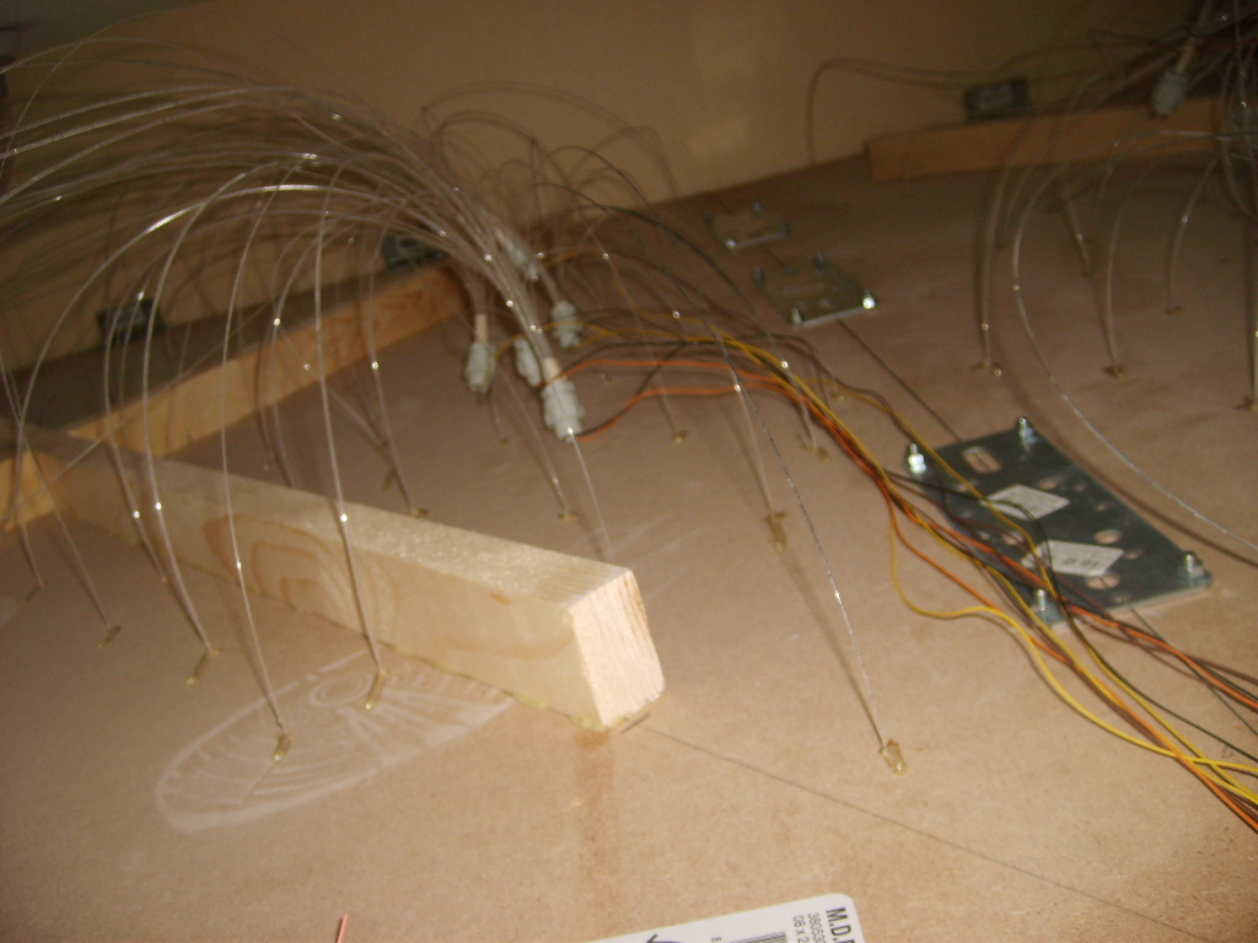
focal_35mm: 35
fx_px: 1272
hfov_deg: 52.6
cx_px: 629
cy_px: 472
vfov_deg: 40.7
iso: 100
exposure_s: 1/45
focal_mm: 5.8
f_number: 2.8
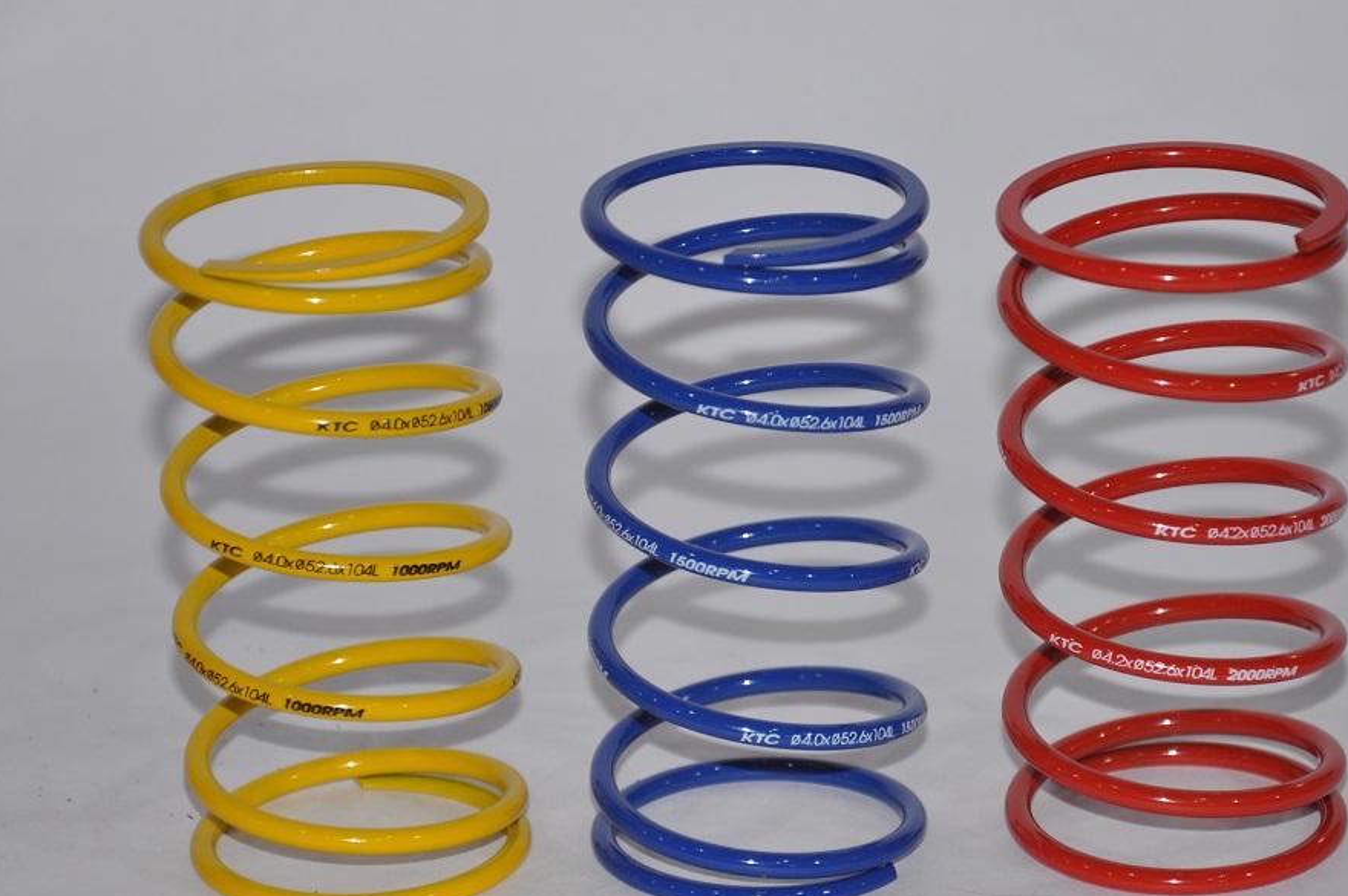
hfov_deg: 9.6
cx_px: 764
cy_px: 535
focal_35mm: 215
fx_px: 8031
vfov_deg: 6.4
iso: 400
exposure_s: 1/40
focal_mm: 105
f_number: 5.6
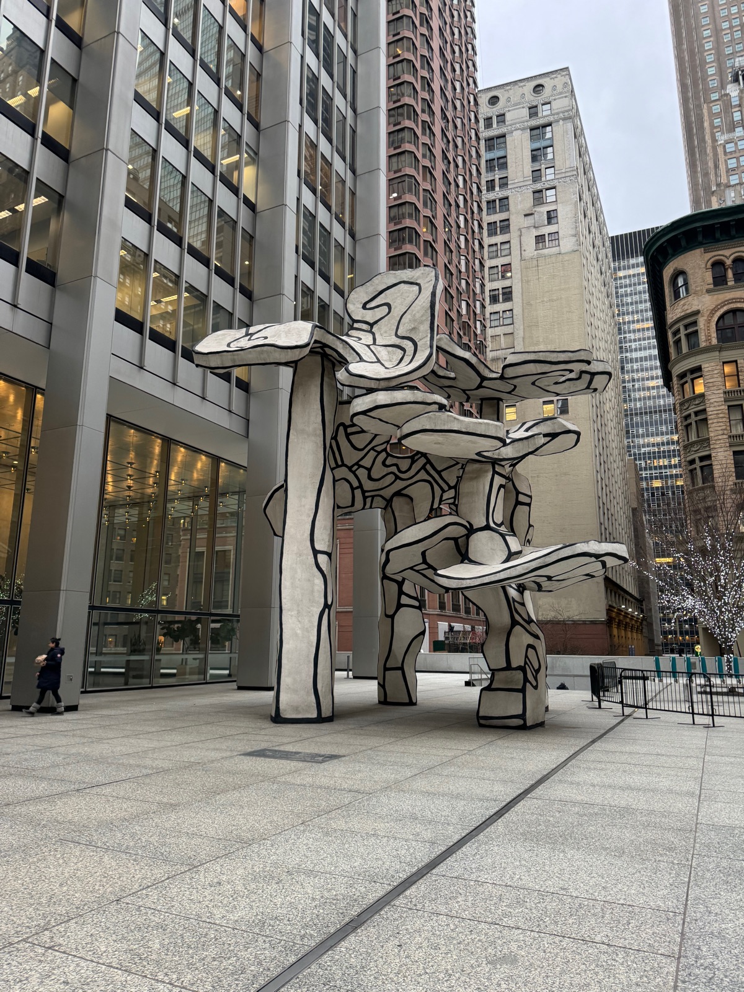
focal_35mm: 24
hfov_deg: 56.8
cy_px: 496
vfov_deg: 71.6
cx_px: 372
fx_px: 688
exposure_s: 1/120
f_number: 1.78
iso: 200
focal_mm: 6.86
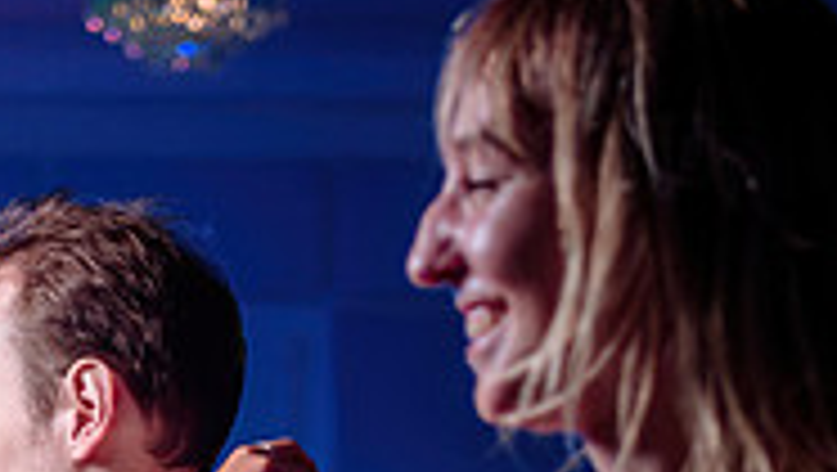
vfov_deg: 5.6
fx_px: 4687
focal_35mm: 211
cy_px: 948
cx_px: 276
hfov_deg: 10.2
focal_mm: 58
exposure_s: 1/50
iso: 800
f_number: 3.2
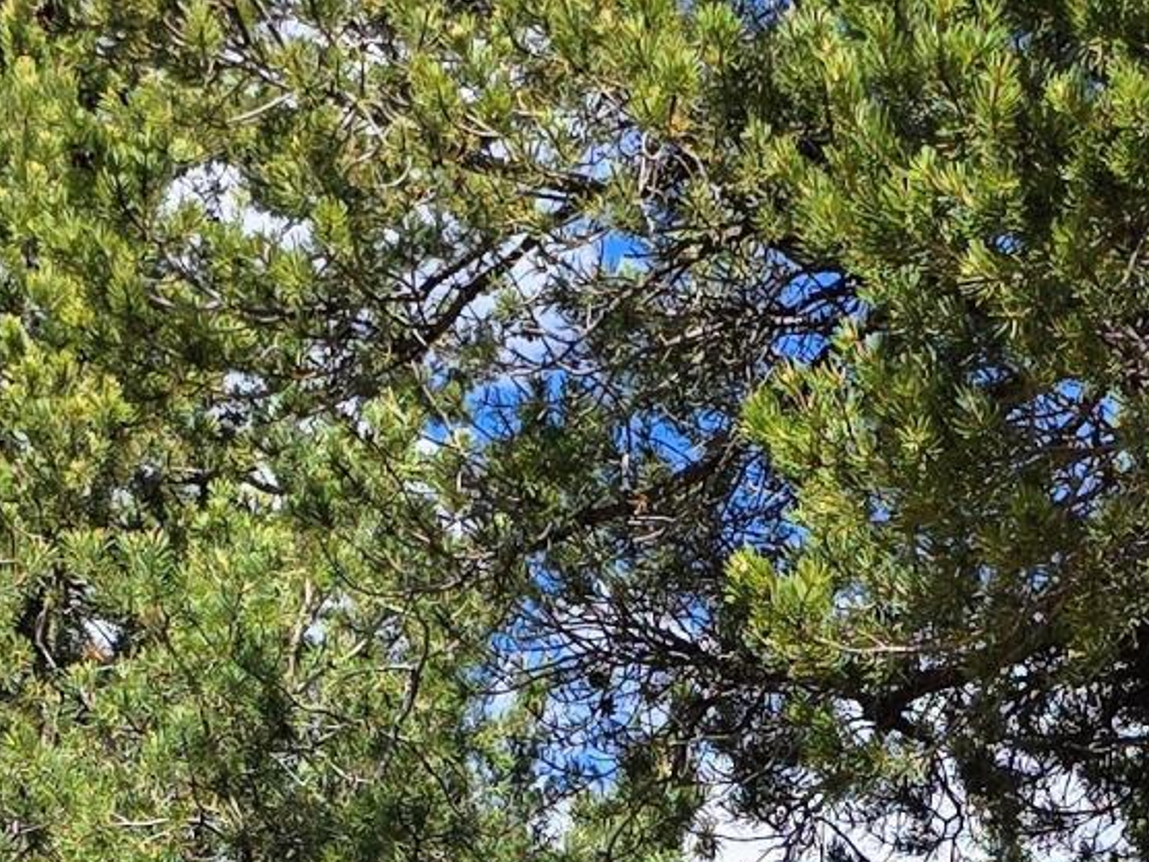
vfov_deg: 10.2
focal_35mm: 124
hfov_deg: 15.6
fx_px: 4116
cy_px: 2158
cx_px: 1112
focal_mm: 6.3
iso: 12
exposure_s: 1/531
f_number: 1.7
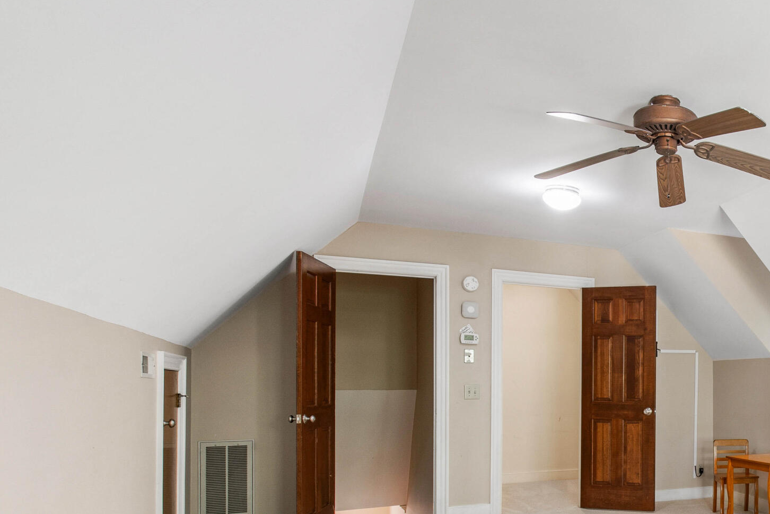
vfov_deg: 41.4
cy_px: 371
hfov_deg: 50.1
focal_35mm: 31
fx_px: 663
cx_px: 753
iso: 100
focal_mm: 10
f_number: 8
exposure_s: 1.3
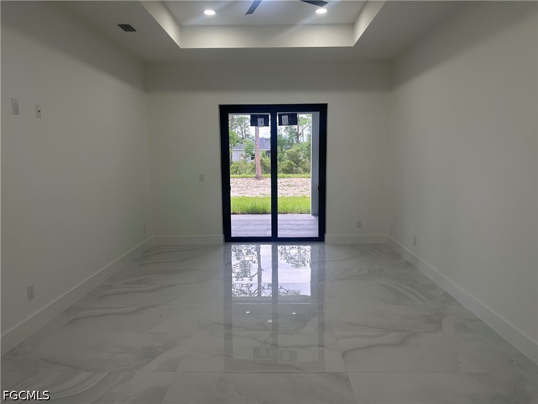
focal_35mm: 24
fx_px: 373
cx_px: 269
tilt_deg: -6.2
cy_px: 202
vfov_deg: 56.8
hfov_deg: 71.6
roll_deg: +0.4
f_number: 1.78
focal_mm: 6.86
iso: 64
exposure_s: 1/130
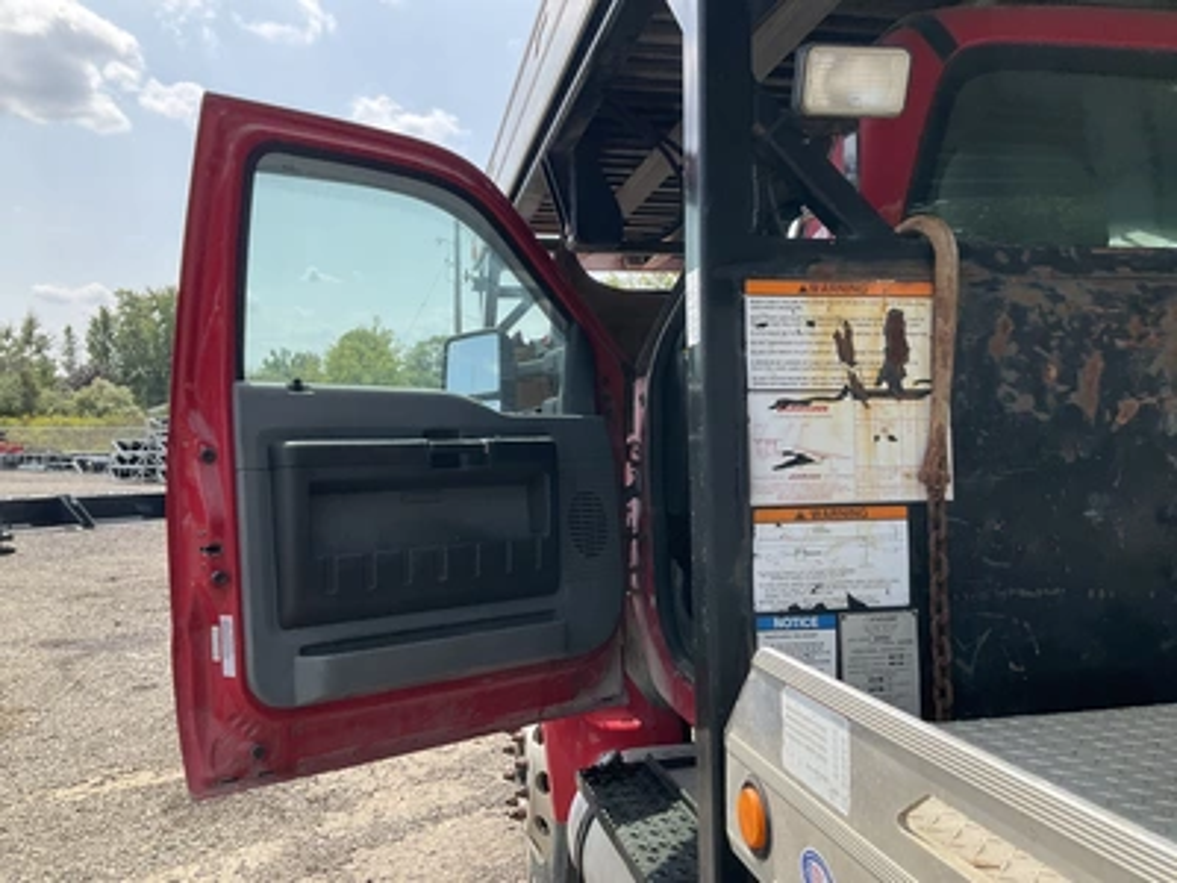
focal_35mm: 29
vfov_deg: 48.2
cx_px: 588
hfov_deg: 61.7
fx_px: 986
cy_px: 442
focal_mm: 3
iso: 25
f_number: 1.8
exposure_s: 1/1055
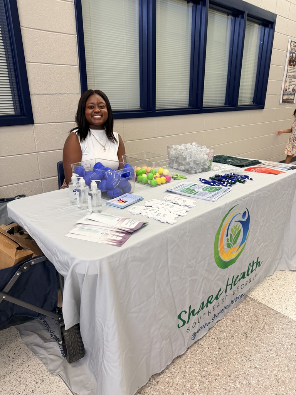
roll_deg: -0.4
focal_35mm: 24
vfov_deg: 71.6
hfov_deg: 56.8
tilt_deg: -19.2
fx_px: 274
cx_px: 148
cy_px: 198
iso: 125
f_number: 1.78
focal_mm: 6.76
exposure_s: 1/60
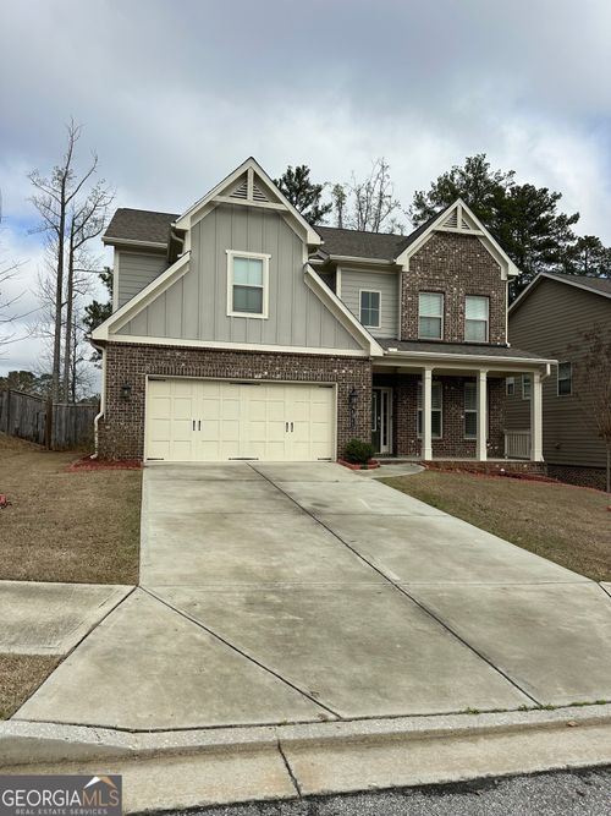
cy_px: 408
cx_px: 306
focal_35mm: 24
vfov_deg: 71.6
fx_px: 565
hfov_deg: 56.8
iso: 80
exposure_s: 1/5848
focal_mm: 6.86
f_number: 1.78
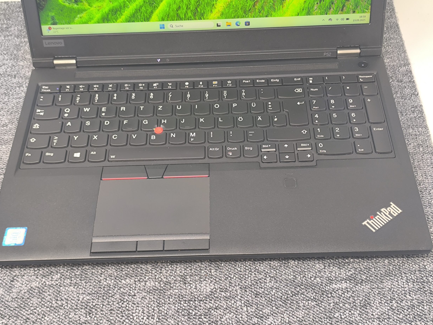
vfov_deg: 30.3
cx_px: 211
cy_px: 162
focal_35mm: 48
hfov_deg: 39.7
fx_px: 600
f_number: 1.65
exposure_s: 1/100
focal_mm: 6.14
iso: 500
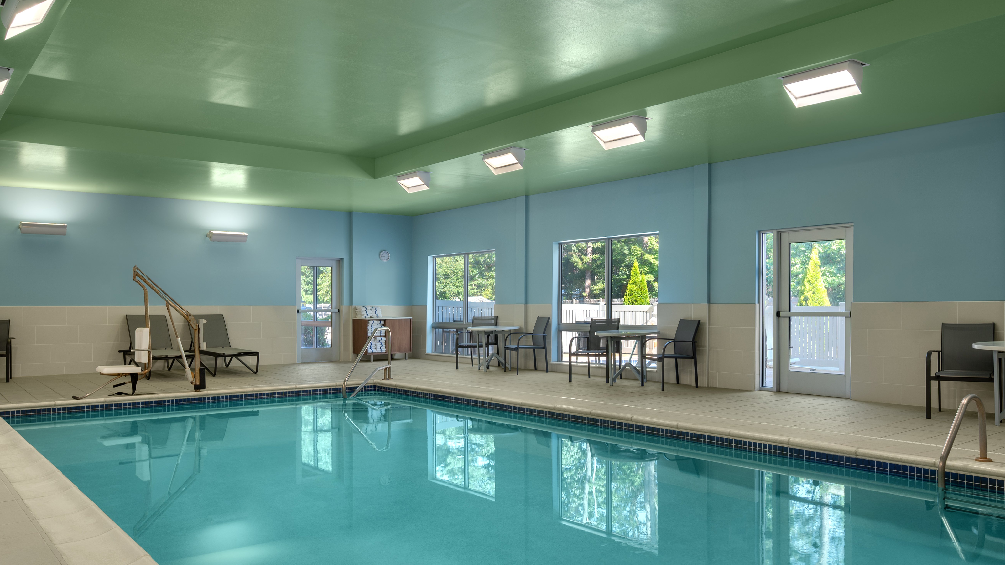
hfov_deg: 66.7
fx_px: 762
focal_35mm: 29
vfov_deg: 40.6
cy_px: 331
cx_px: 525
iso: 100
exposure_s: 1/60
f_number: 9
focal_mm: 23.5
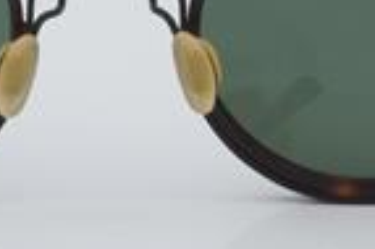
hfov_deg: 8.9
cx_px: 108
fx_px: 2408
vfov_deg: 5.9
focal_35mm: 231
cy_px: 3
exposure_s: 1/4
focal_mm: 55
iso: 100
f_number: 32
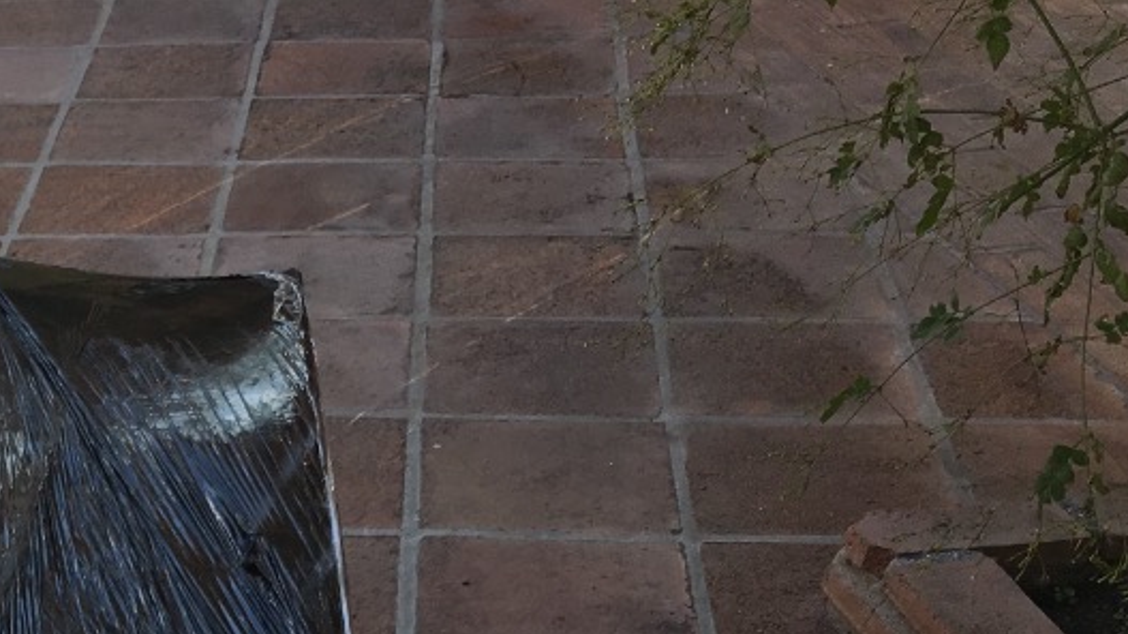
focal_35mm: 72
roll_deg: +1.0
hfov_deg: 27.7
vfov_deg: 15.4
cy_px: 960
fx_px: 2153
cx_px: 0
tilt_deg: -38.6
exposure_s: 1/620
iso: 25
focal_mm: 4.15
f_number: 2.2
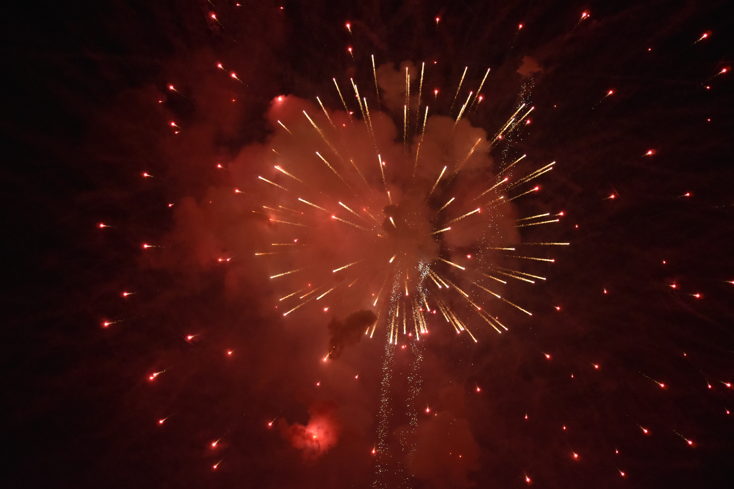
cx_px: 367
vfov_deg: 13.0
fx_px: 2141
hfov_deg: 19.5
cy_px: 244
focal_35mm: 105
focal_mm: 70
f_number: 4.5
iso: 2200
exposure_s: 1/500
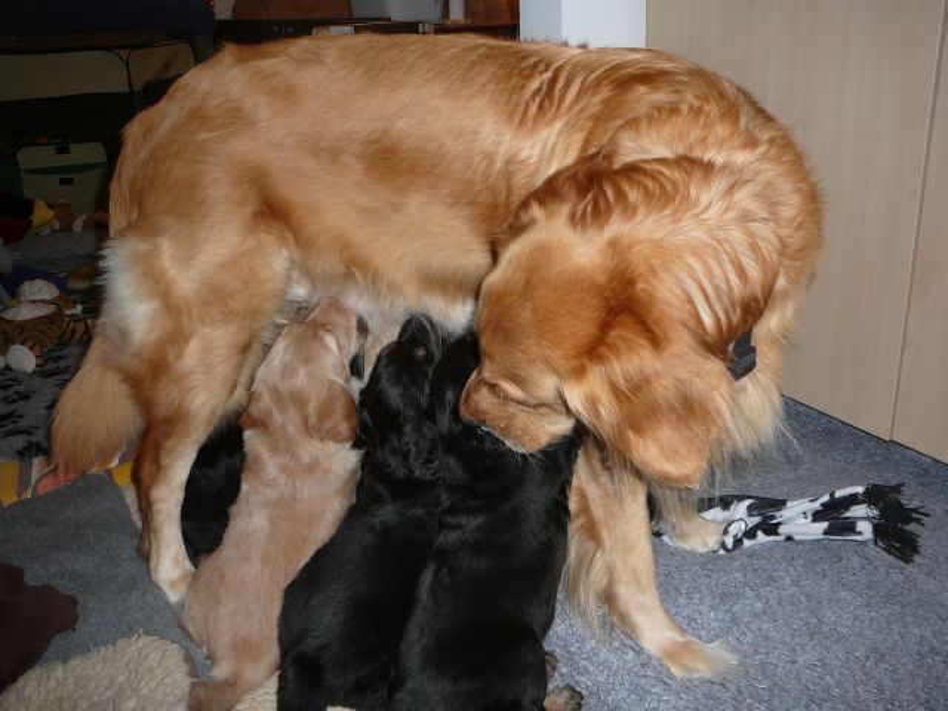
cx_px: 474
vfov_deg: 40.7
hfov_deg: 52.6
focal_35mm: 35
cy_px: 356
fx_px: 959
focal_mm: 5.2
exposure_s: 1/30
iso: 100
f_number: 2.8
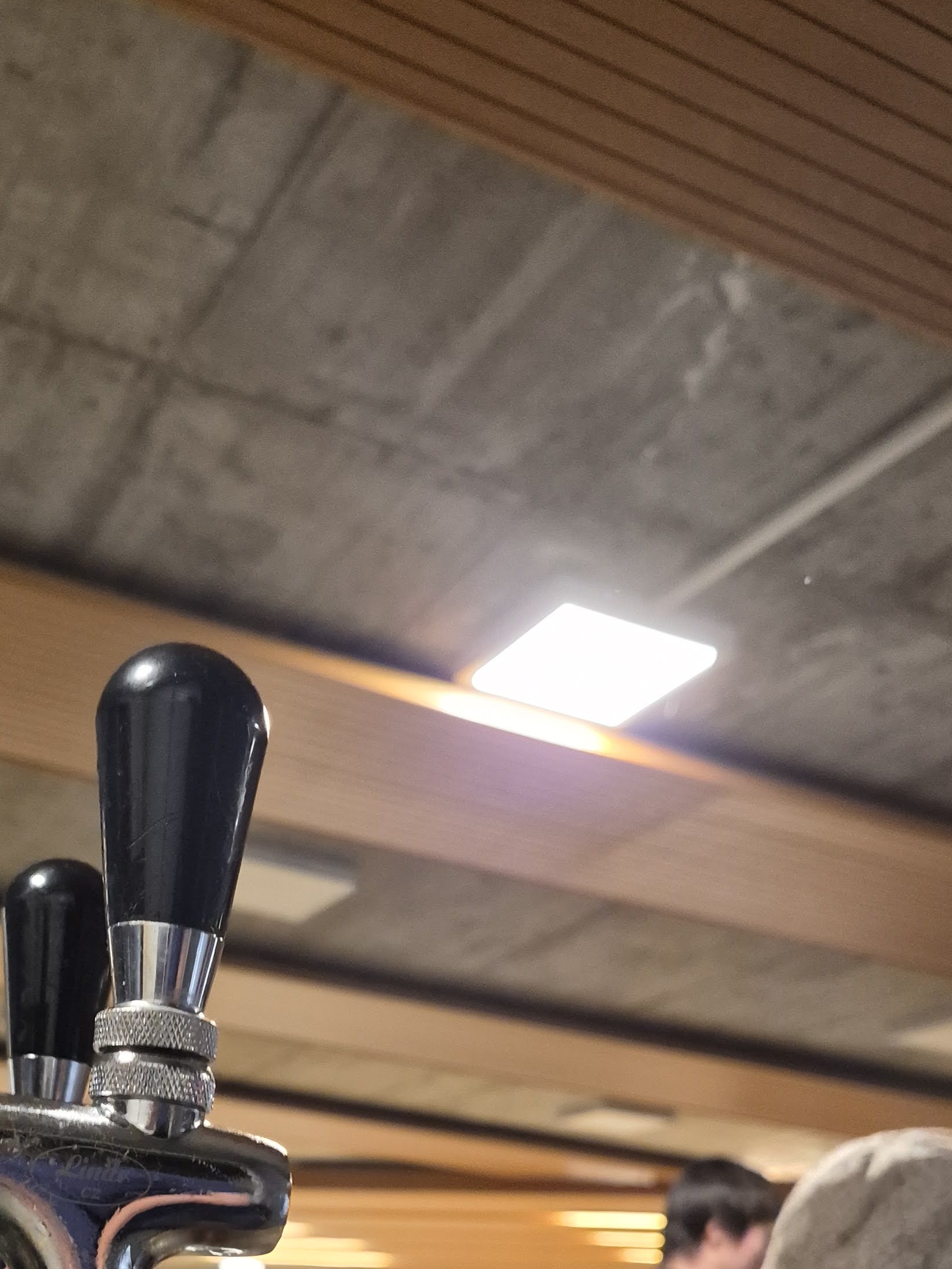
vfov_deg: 41.5
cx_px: 304
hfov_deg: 34.0
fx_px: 1540
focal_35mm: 42
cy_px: 1125
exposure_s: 1/100
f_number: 1.8
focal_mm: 5.4
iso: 1000
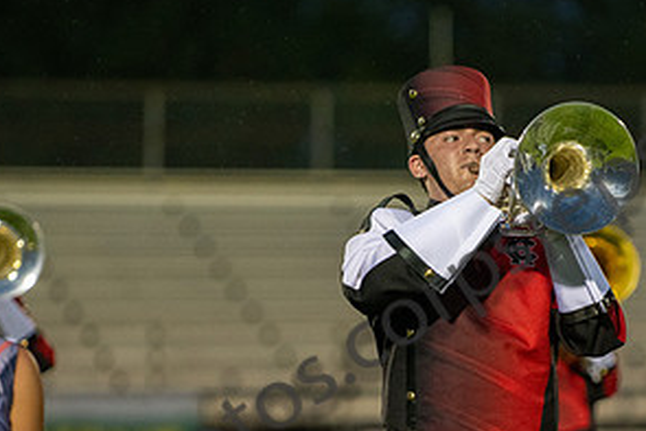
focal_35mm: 441
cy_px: 298
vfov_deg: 3.1
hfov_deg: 4.7
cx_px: 474
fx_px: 7917
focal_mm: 200
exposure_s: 1/500
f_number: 2.8
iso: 2500
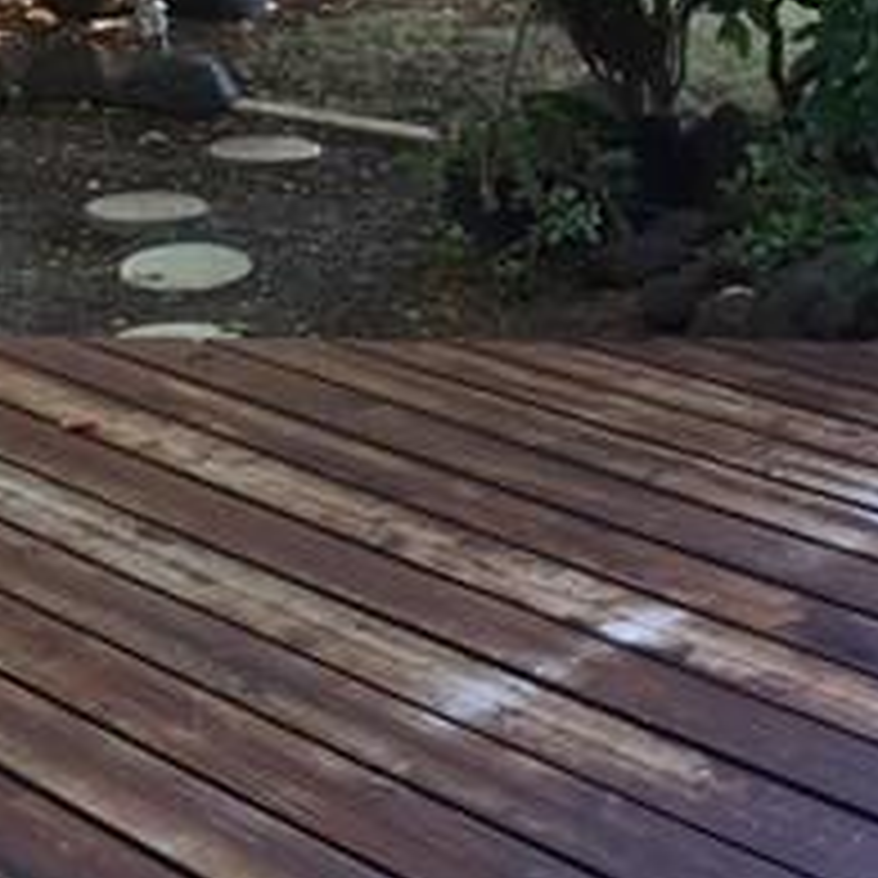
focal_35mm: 84
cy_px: 50
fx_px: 2410
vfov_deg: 20.1
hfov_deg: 19.9
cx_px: -41
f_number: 2.2
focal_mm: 4.15
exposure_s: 1/60
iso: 32
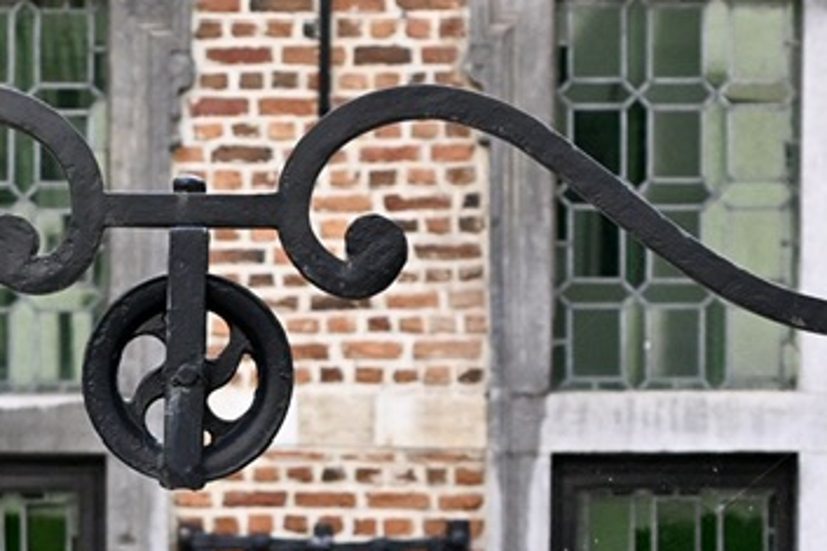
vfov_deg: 5.5
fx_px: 5648
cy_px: 1067
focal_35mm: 246
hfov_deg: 8.4
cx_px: 180
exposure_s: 1/800
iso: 400
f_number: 4
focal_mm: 40
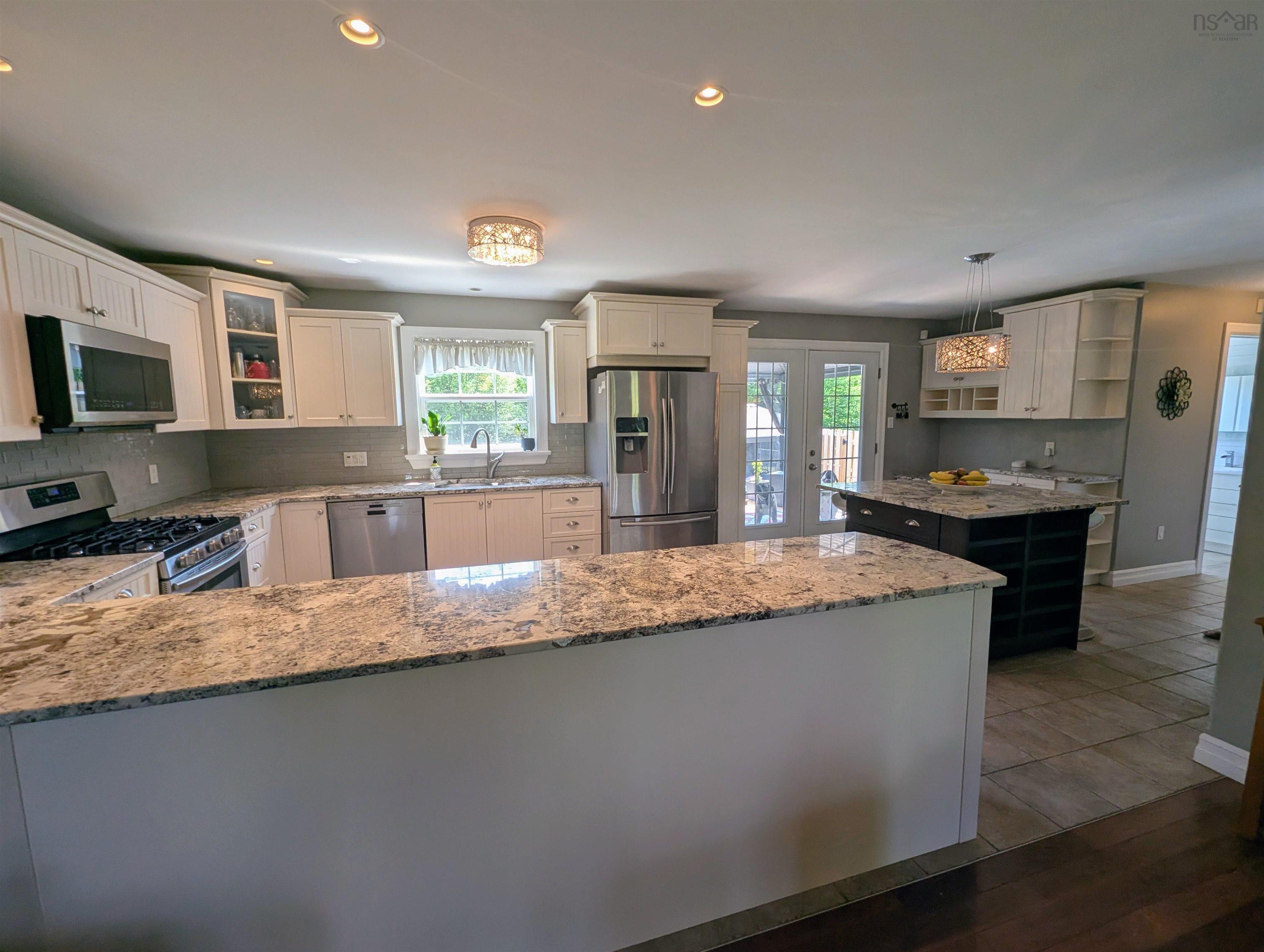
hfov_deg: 106.1
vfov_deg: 90.1
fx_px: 475
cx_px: 632
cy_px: 476
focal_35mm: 13
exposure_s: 1/120
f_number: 2.2
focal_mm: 1.95
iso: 61
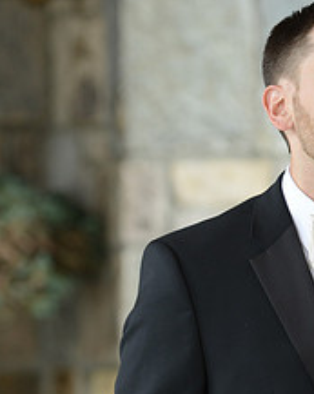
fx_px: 5262
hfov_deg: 3.4
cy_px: 219
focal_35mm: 452
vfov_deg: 4.3
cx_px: 191
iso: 320
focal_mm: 180
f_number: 5.6
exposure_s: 1/60
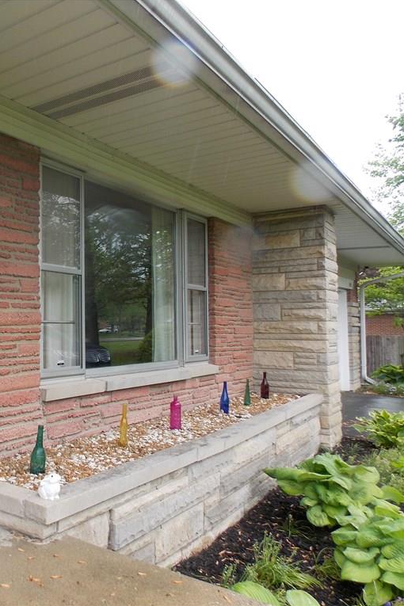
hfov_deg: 36.8
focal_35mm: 32
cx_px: -1
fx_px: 539
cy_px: 303
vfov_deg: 58.7
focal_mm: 4
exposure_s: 1/100
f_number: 3.1
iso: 80
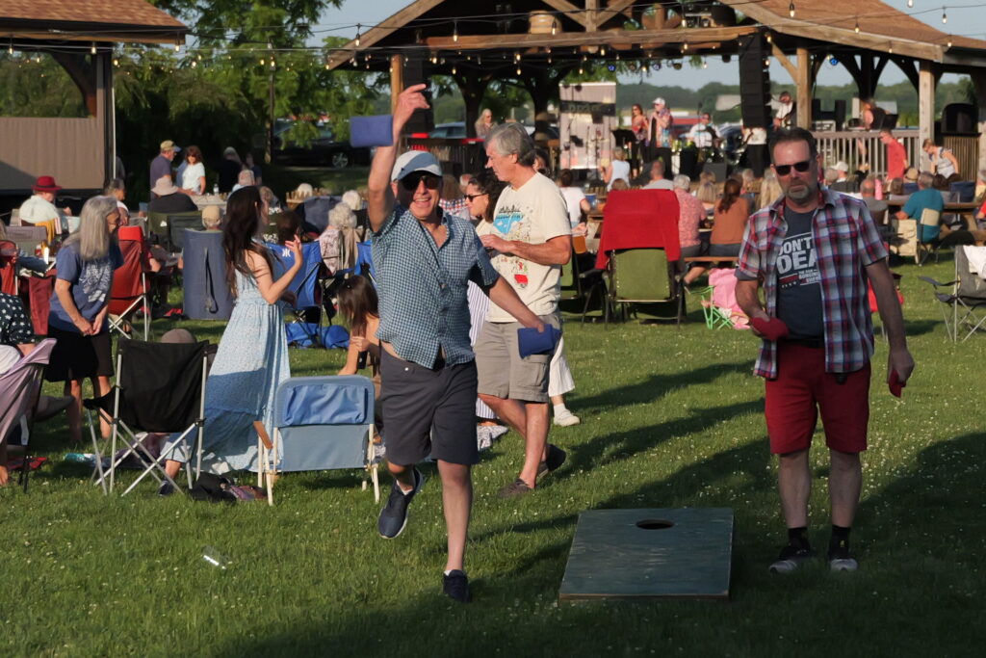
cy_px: 329
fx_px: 2986
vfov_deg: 12.6
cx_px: 493
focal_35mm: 109
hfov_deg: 18.8
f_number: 2.8
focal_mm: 50
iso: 5000
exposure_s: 1/1300
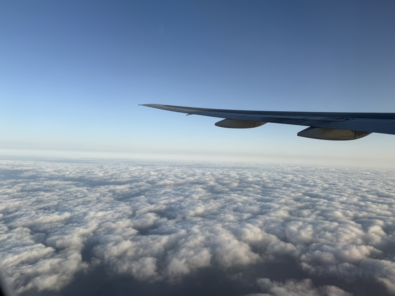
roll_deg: -2.7
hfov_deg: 71.6
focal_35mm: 24
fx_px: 274
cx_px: 198
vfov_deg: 56.8
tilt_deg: +1.4
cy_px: 148
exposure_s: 1/2611
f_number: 1.78
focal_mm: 6.76
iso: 80
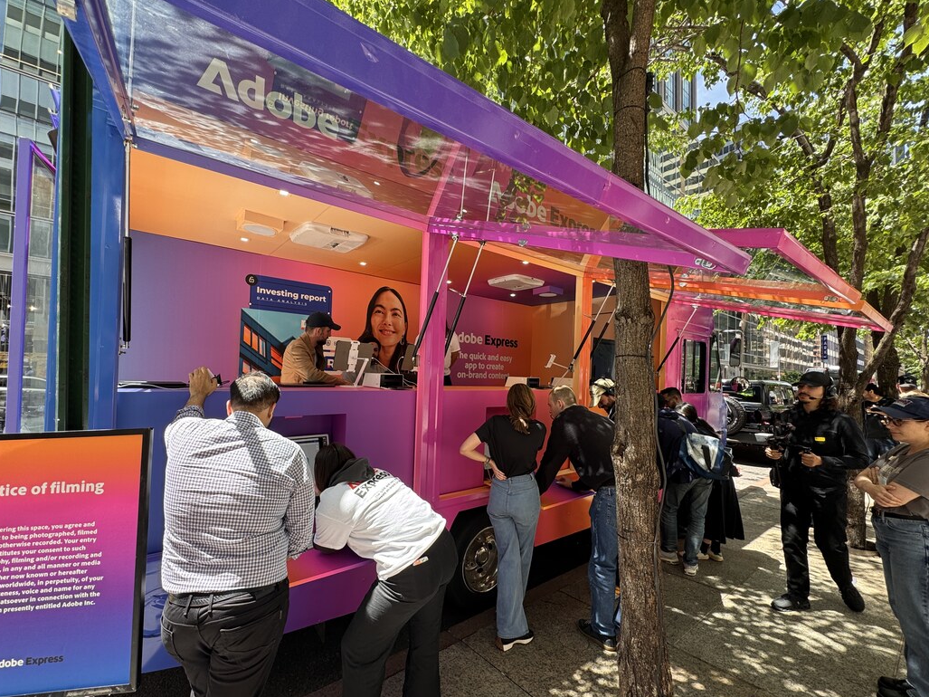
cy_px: 370
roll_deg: -1.2
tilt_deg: +1.1
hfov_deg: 98.1
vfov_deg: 81.6
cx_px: 442
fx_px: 403
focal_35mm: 15
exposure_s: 1/157
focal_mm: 2.22
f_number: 2.2
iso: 40
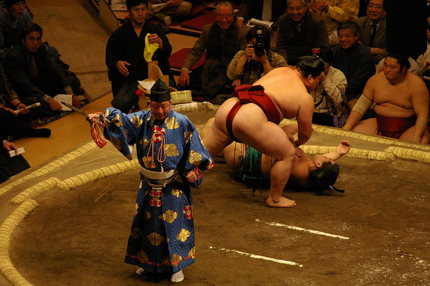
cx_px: 215
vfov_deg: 3.0
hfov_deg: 4.6
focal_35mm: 450
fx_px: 5369
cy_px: 143
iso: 800
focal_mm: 300
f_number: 5.6
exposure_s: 1/125
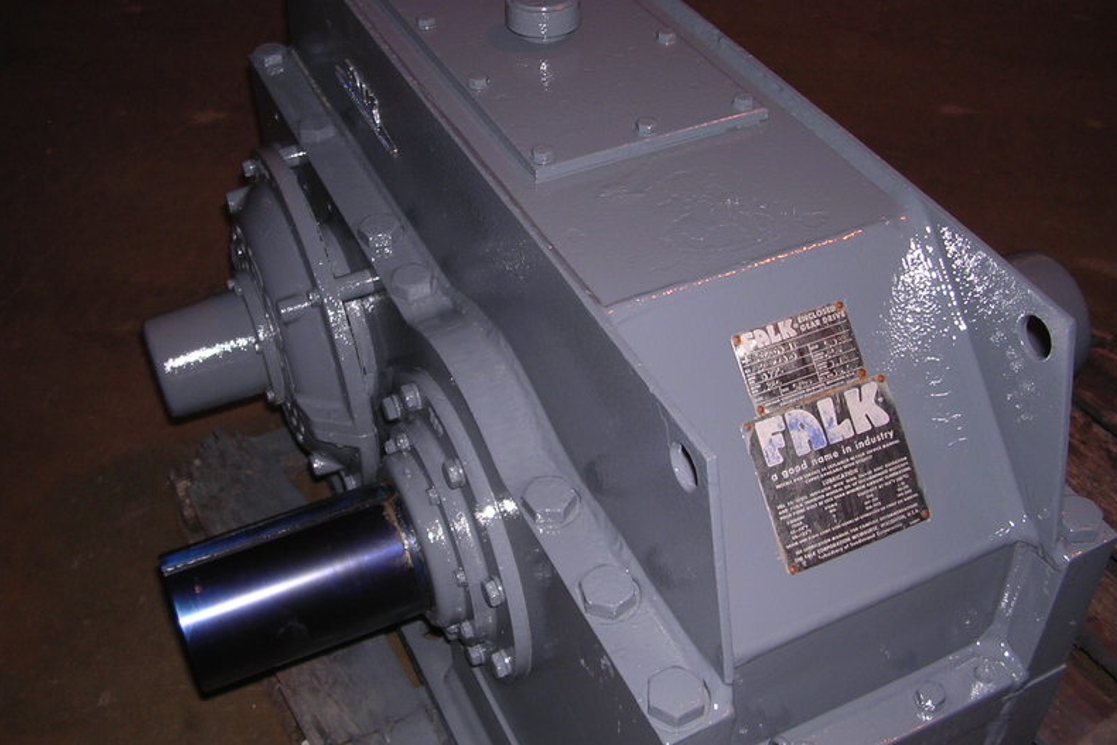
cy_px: 390
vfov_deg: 33.4
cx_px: 561
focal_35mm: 40
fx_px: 1241
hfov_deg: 48.5
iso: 100
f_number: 2.8
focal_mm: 5.8
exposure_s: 1/60.1
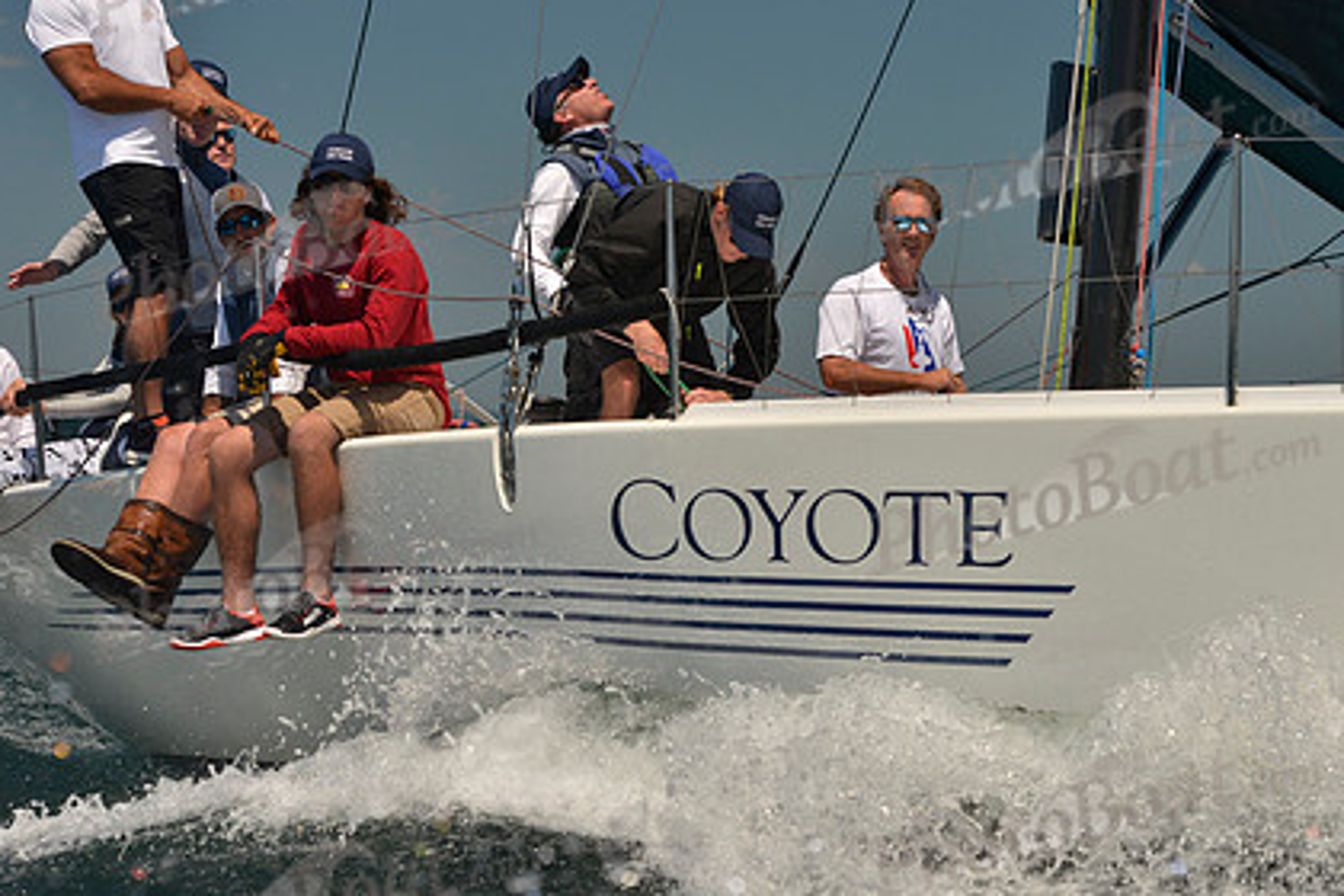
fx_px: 5152
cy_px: 370
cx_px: 707
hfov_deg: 14.9
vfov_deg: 9.9
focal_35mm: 138
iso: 280
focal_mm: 100
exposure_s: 1/1250
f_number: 6.3
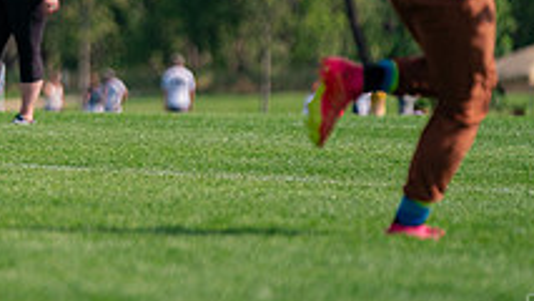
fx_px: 8074
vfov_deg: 2.1
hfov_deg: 3.8
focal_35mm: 570
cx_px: -8
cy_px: -34
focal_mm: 200
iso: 640
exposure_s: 1/12800
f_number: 2.8
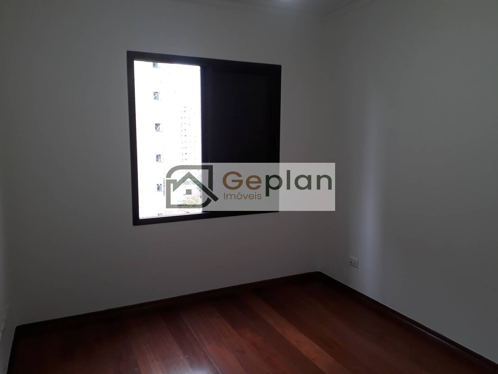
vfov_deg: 51.4
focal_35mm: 27
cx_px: 249
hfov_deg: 65.3
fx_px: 388
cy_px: 187
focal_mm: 3.6
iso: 50
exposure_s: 1/40
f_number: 1.9
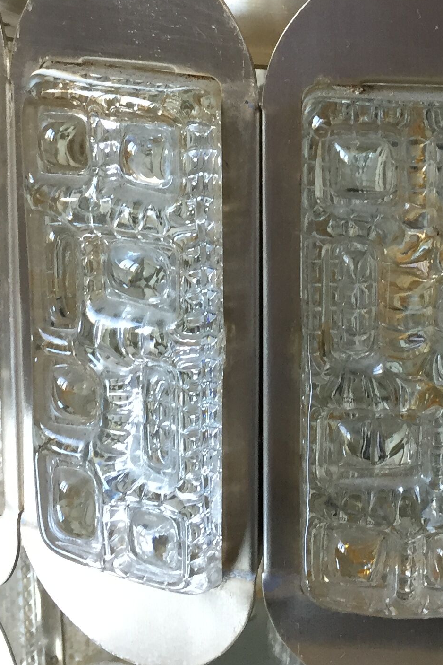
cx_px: 365
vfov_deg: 28.3
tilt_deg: -13.7
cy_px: 141
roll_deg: -1.4
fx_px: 1291
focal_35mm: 70
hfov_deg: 19.2
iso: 100
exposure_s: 1/33
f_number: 2.2
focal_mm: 4.15
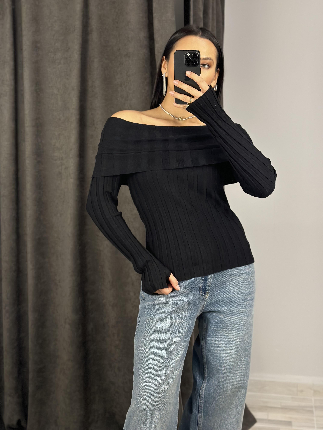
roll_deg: +1.7
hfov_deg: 30.3
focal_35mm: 48
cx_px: 162
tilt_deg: -25.5
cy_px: 215
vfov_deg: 39.7
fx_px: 597
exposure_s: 1/100
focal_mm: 6.86
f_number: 1.78
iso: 200
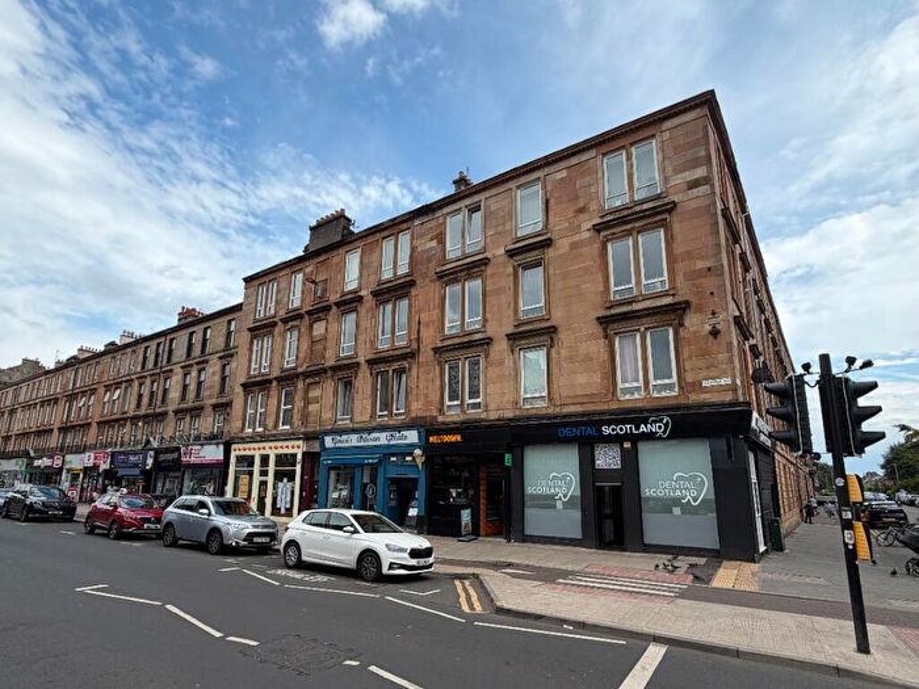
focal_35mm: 14
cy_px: 344
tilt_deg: +10.9
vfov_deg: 85.7
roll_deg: -1.4
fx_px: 372
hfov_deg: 102.1
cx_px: 460
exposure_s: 1/770
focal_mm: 2.22
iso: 25
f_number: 2.2
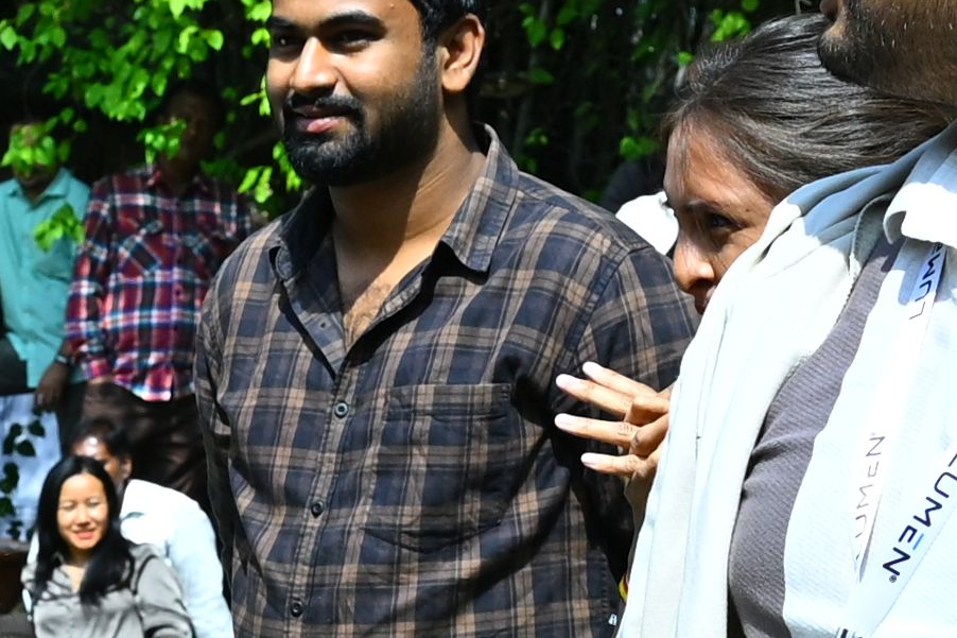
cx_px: -340
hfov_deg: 12.3
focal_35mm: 161
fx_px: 4279
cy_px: 1004
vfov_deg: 8.3
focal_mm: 24
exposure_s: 1/800
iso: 250
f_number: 5.6
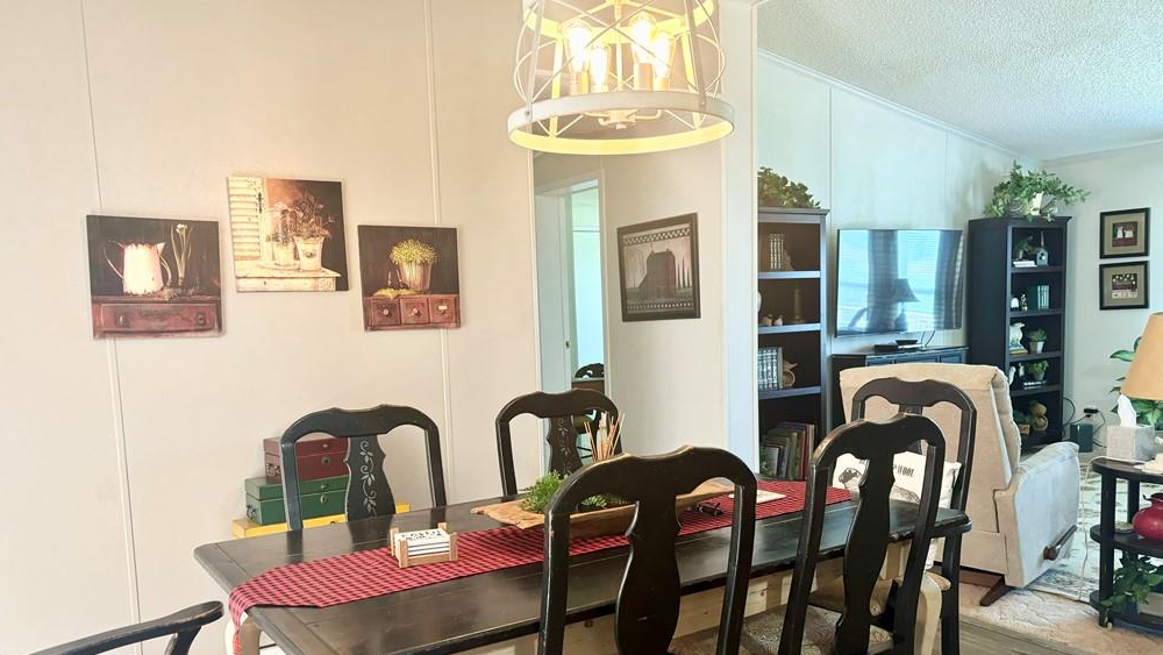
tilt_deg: -7.3
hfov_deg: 66.1
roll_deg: +1.6
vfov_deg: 39.9
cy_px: 410
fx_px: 894
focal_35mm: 29
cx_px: 582
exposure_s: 1/60
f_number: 1.6
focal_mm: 5.96
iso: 200
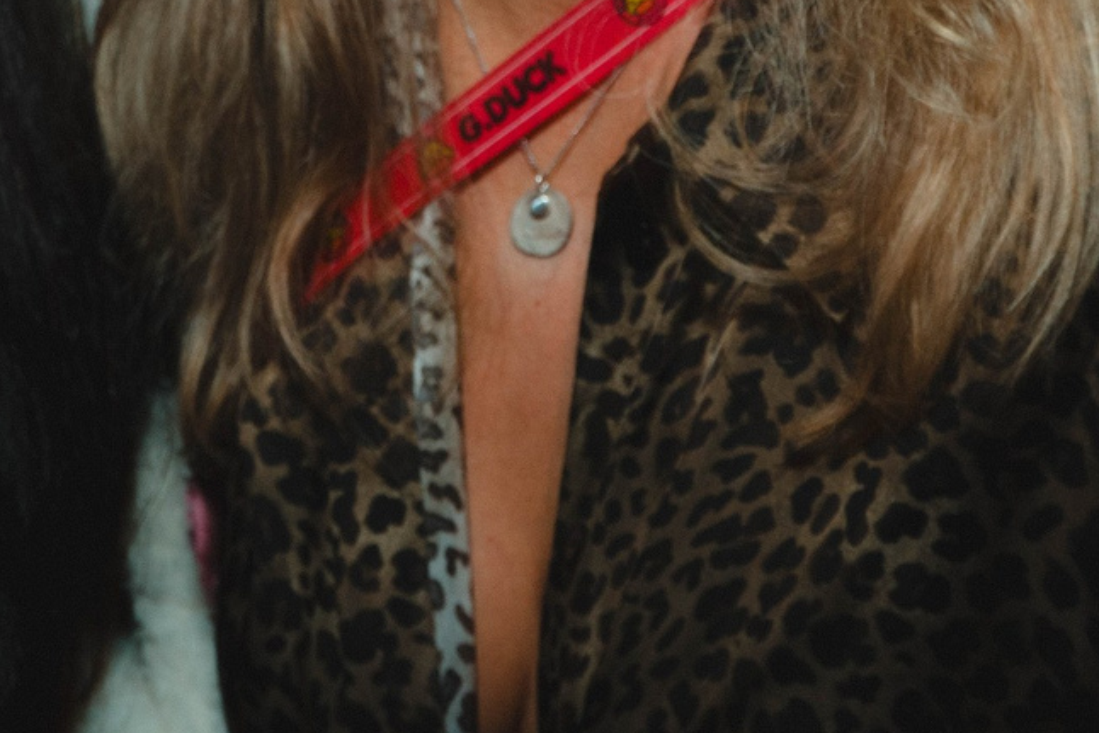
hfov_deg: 18.3
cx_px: 255
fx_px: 3389
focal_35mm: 111
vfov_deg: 12.1
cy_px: -75
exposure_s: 1/13
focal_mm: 28
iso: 200
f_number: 5
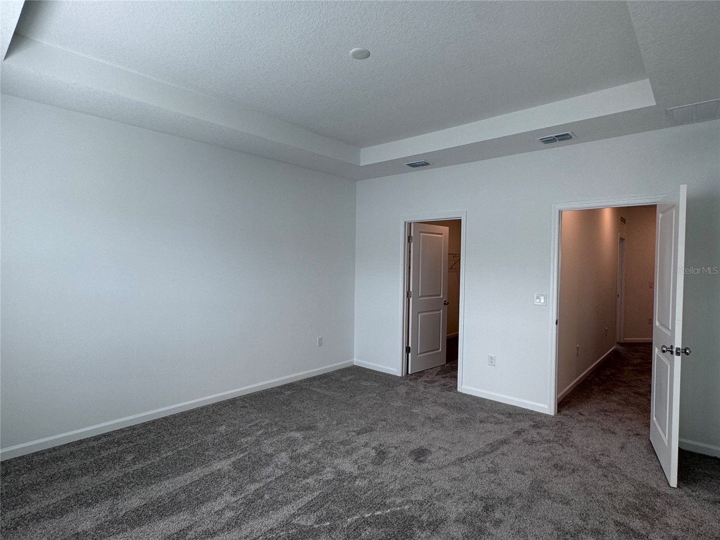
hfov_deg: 102.1
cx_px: 360
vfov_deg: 85.7
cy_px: 270
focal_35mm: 14
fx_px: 291
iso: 80
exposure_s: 1/120
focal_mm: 2.22
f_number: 2.2
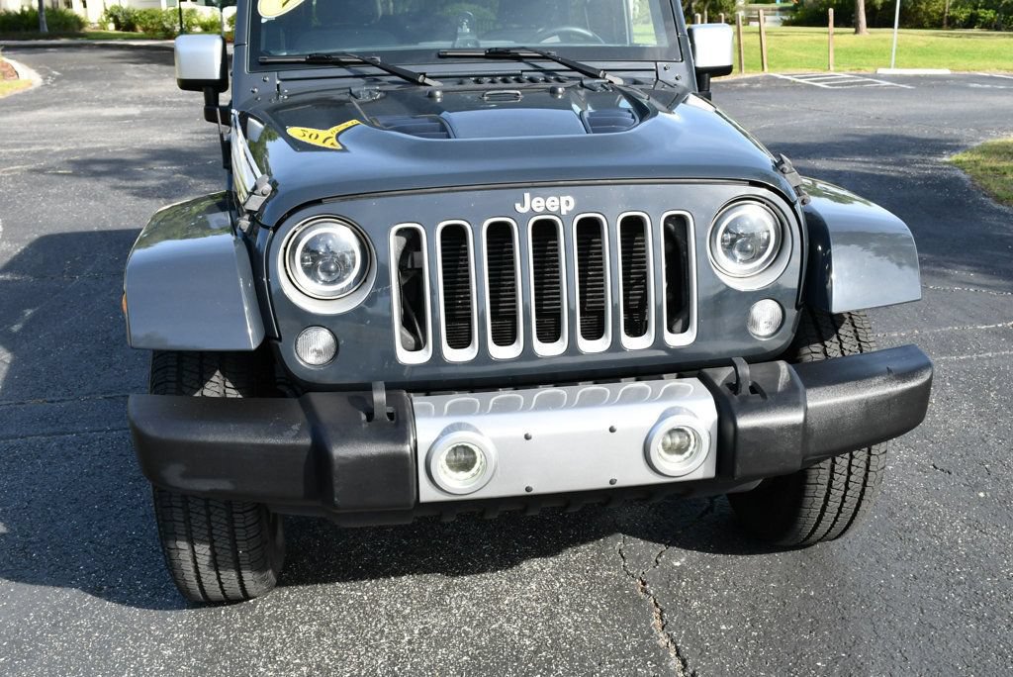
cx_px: 506
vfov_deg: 36.9
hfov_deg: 53.1
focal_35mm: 36
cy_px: 338
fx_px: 1014
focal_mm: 18
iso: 200
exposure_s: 1/250
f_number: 7.1
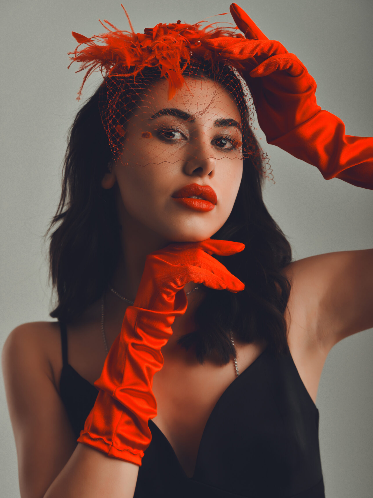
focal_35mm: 122
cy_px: 249
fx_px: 1753
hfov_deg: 12.1
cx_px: 188
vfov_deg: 16.2
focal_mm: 112
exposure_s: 1/200
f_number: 6.3
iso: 100
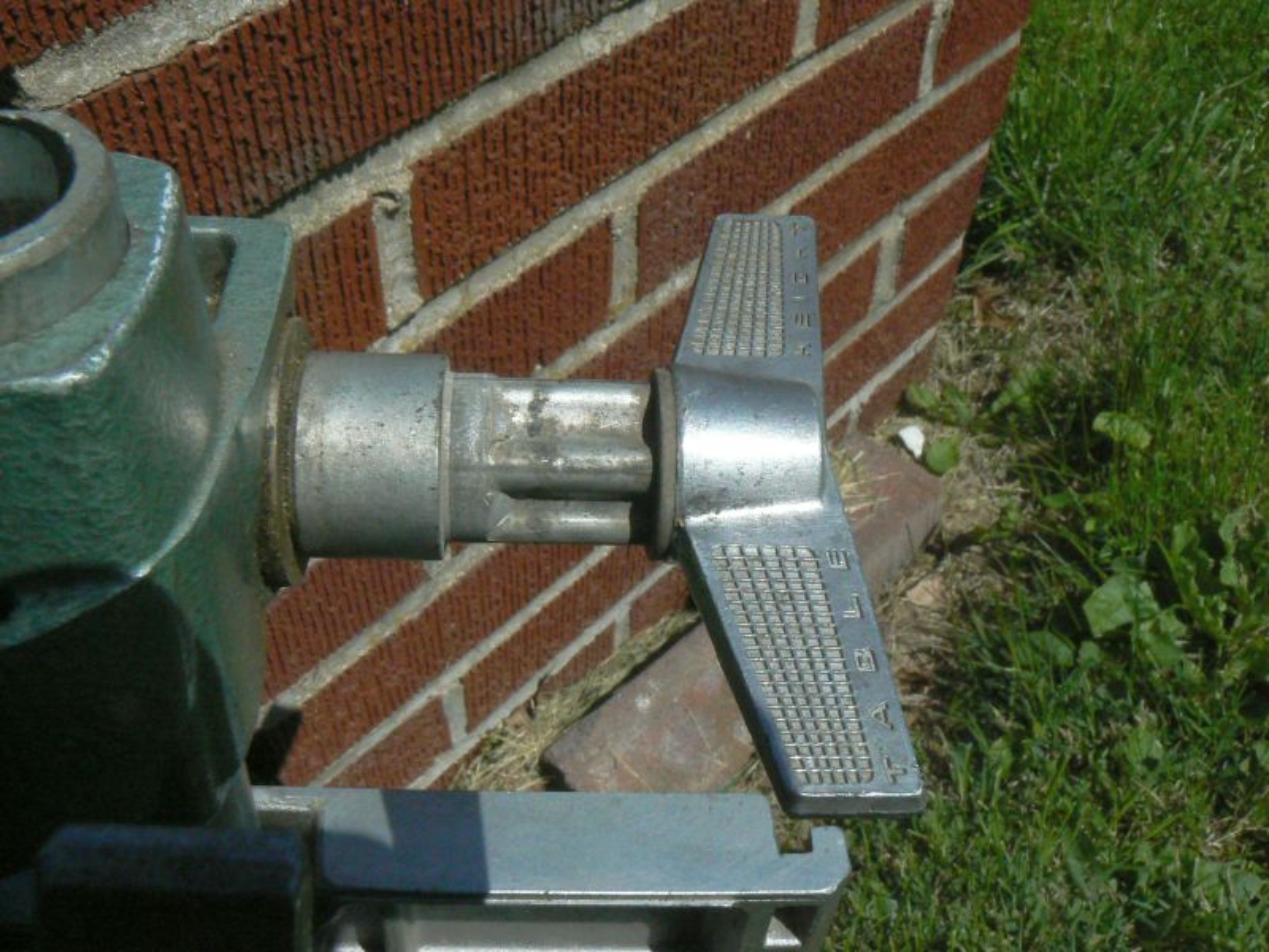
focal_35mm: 36
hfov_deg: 51.4
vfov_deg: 39.7
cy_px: 476
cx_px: 634
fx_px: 1320
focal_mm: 6
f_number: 8
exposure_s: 1/2000
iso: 400
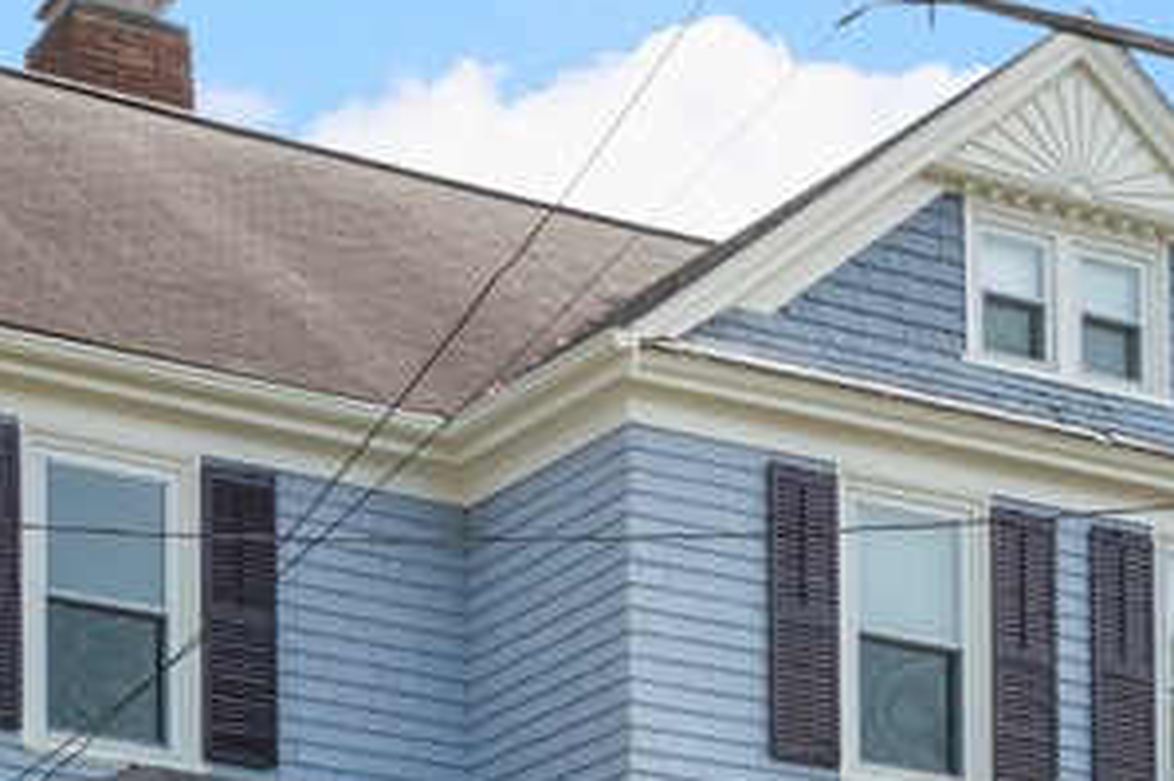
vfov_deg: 12.4
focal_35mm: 109
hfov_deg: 18.8
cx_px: 522
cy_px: 746
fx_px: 3553
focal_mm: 20
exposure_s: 1/200
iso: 400
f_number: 14
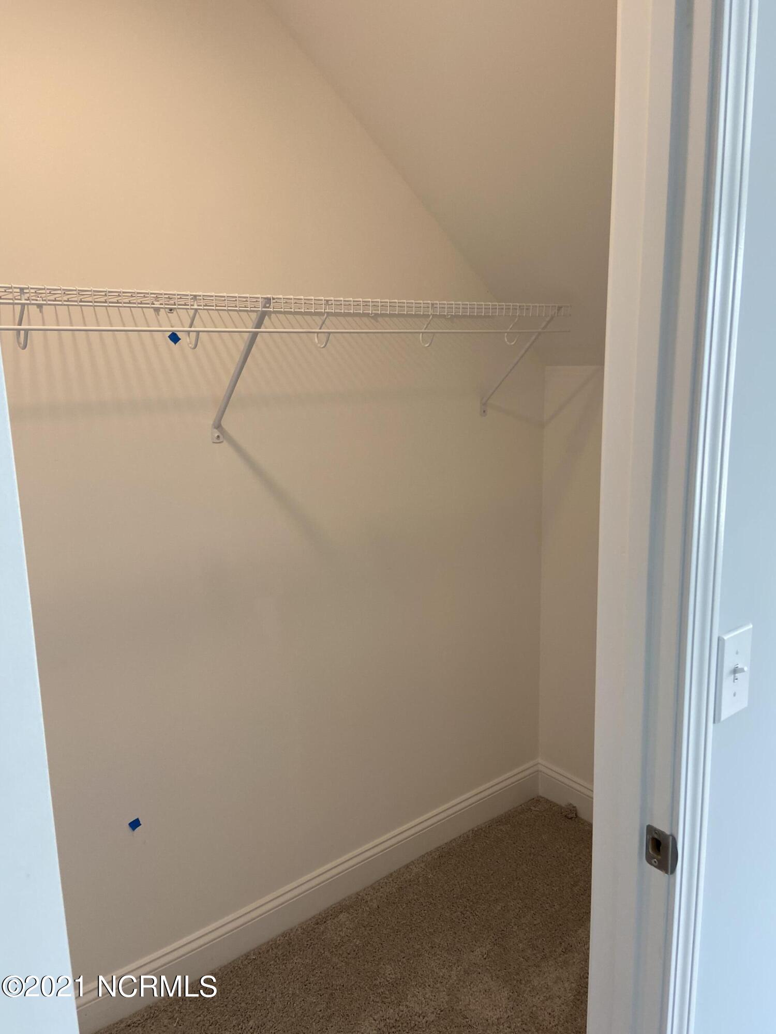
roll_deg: +0.9
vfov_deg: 67.3
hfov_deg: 53.1
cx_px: 388
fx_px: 777
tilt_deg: -9.7
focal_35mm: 26
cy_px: 517
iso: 64
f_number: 1.8
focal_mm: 4.25
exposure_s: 1/120
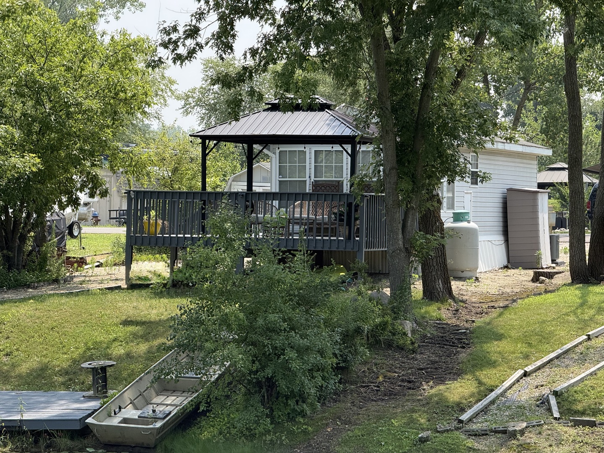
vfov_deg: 12.3
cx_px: 302
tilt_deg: -0.5
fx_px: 2094
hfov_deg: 16.4
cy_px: 226
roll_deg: -0.5
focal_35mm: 120
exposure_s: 1/990
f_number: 2.8
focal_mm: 15.66
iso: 64
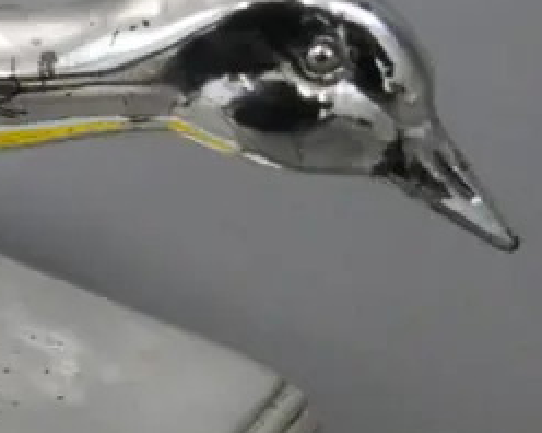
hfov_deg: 15.9
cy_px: 184
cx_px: -208
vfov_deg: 13.6
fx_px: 1811
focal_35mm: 113
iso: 3200
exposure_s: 1/250
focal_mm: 14
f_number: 4.5
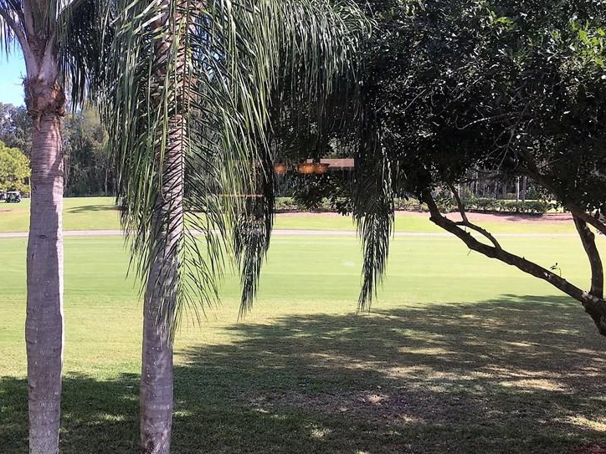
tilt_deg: +1.0
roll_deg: -0.3
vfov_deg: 35.0
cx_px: 192
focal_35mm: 41
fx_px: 718
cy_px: 179
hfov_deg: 44.9
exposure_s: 1/256
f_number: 2.2
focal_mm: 4.15
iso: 25
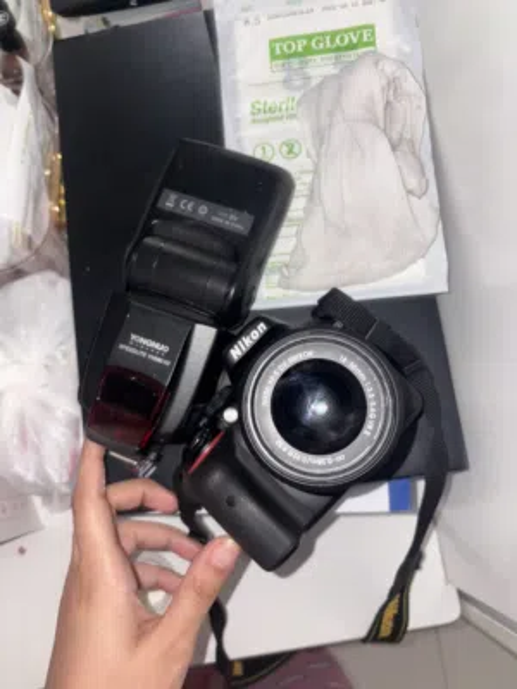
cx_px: 258
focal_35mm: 26
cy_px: 344
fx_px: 518
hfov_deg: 53.1
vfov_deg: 67.3
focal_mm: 5.96
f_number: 1.6
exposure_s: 1/4
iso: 32
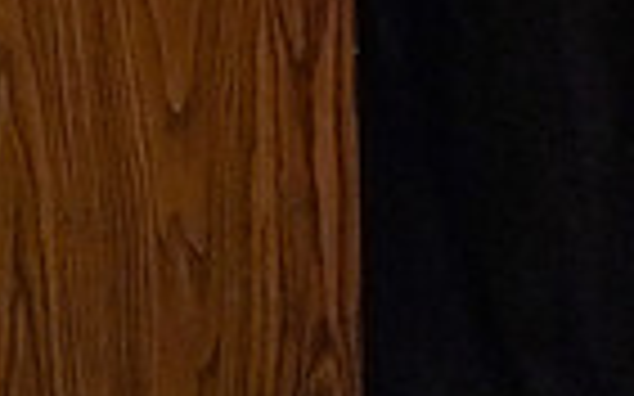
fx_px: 11244
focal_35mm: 651
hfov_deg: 3.2
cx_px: 207
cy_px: -590
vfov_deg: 2.0
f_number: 4
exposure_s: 1/1000
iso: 20000
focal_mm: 200
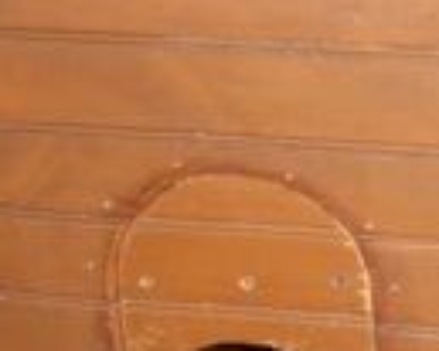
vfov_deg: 13.5
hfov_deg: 16.4
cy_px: 314
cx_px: 517
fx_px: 1467
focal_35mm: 113
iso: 143
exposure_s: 1/40
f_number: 2.9
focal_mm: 5.7
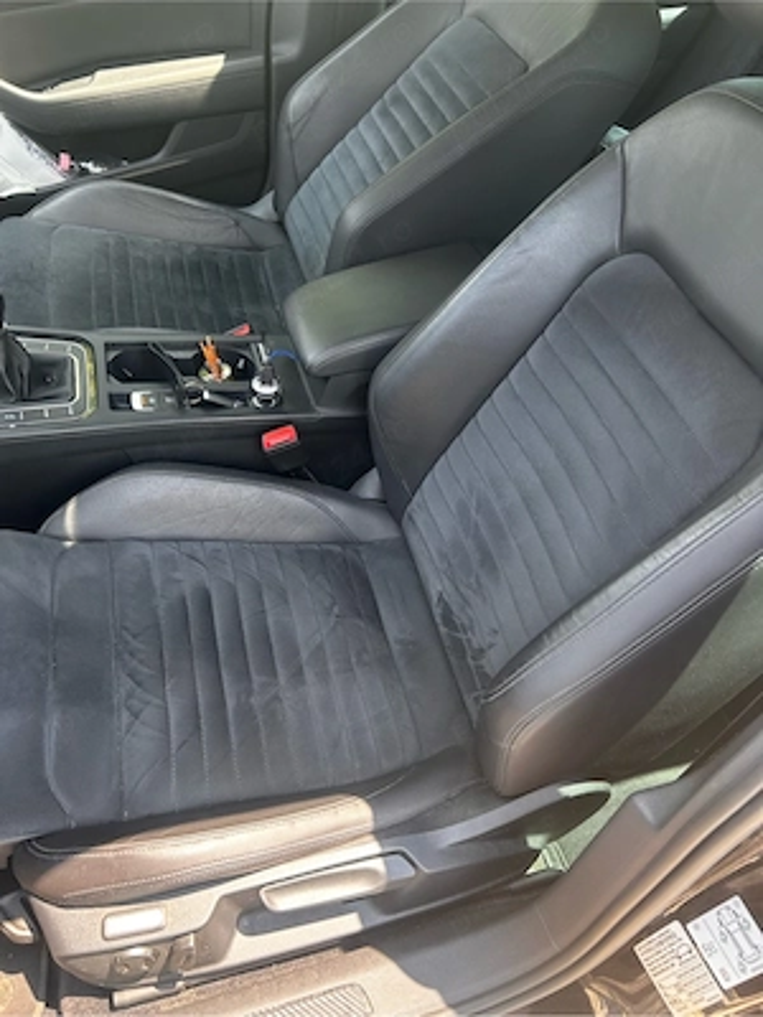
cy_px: 508
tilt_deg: -49.5
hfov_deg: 53.1
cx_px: 382
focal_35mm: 26
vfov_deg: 67.3
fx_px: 764
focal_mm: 5.7
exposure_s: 1/159
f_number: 1.5
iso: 64
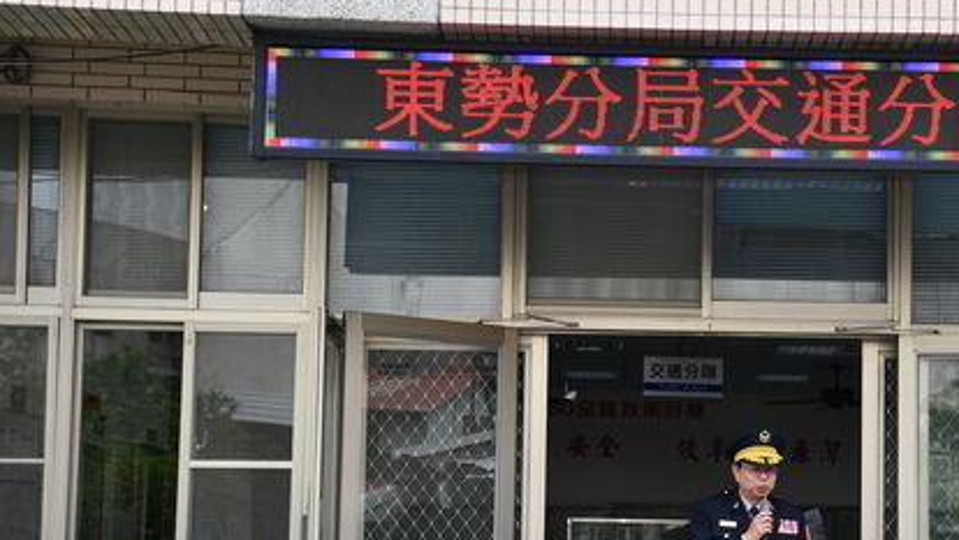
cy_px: 392
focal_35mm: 79
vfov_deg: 15.2
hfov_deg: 26.6
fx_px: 2009
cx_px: 690
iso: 100
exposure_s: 1/125
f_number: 5.6
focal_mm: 35
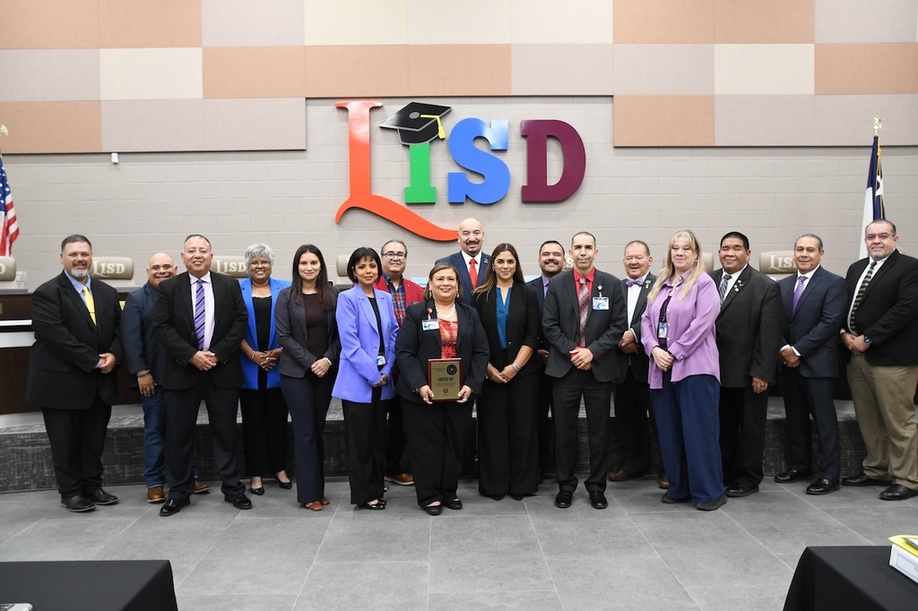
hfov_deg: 60.3
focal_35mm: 31
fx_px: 790
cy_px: 306
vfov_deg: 42.3
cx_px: 459
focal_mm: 21
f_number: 5.6
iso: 1600
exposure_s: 1/60
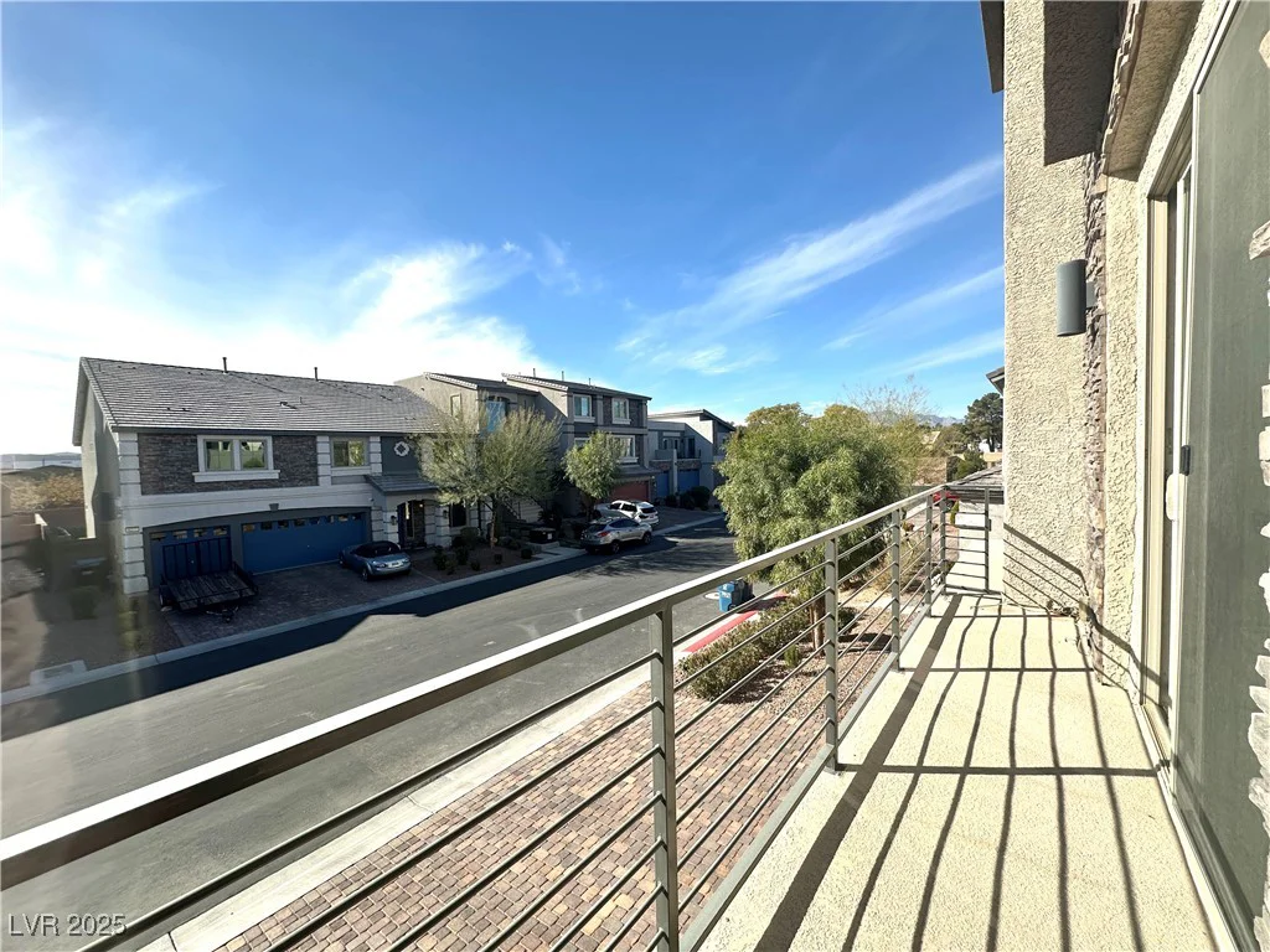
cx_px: 635
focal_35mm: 14
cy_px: 476
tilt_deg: -2.1
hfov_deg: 102.1
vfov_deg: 85.7
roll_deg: +1.6
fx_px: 514
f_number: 2.2
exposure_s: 1/1667
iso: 50
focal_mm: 2.22
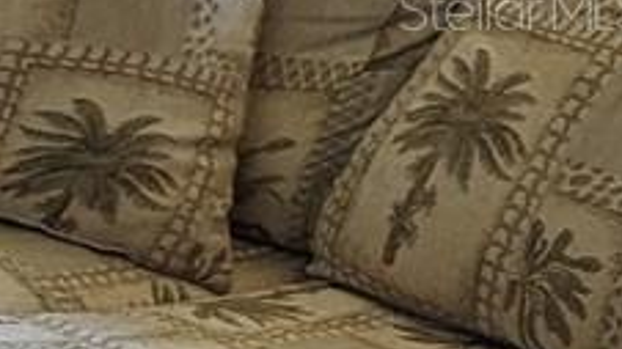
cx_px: -1544
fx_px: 3050
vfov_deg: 6.5
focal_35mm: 185
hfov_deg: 8.5
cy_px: 8
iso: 80
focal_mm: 6.81
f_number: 1.85
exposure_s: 1/120
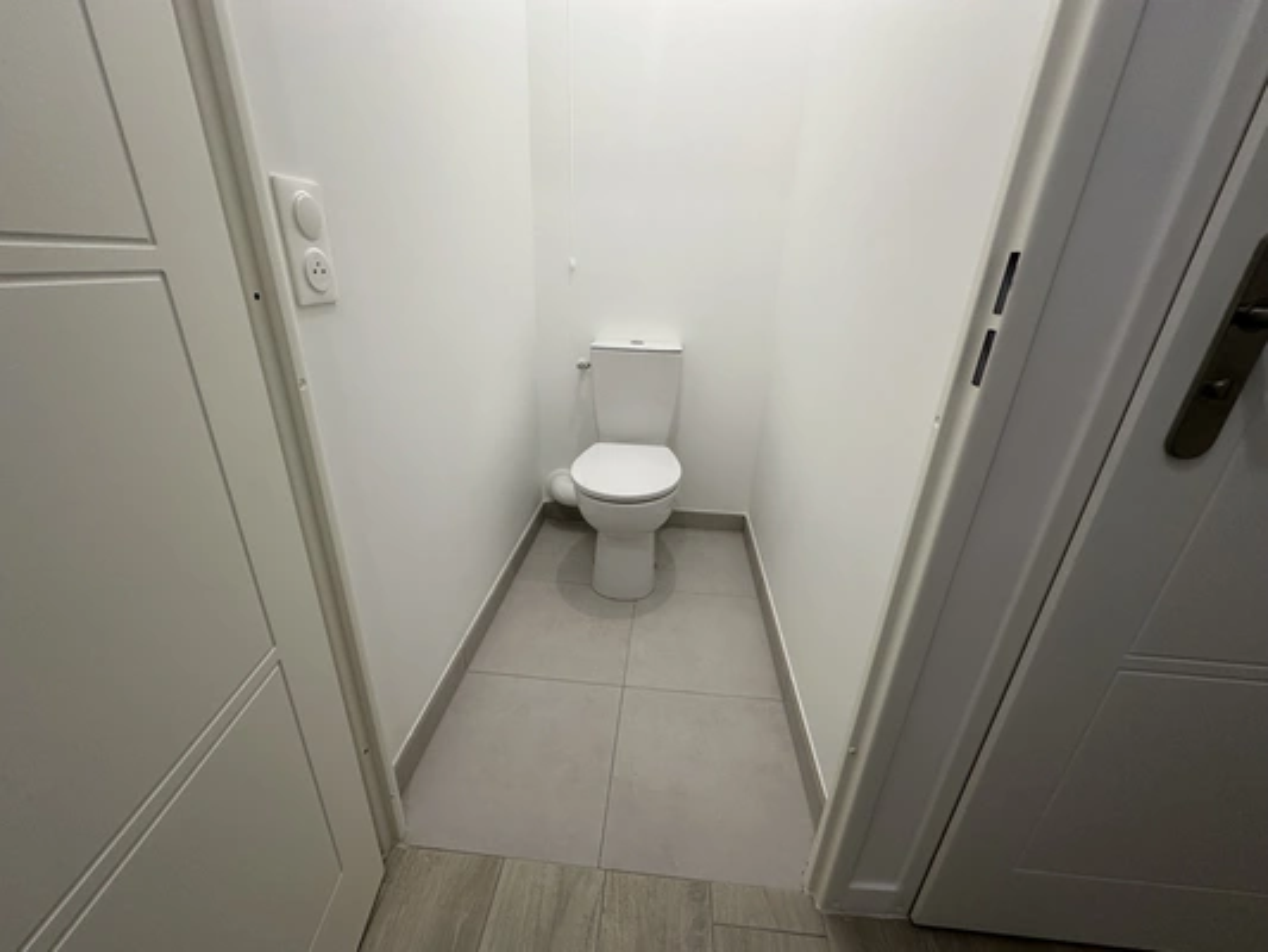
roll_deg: -2.5
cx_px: 634
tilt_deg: -22.3
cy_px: 476
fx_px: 513
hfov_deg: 102.1
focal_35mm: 14
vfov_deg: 85.7
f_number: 2.2
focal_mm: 2.22
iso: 125
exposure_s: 1/99
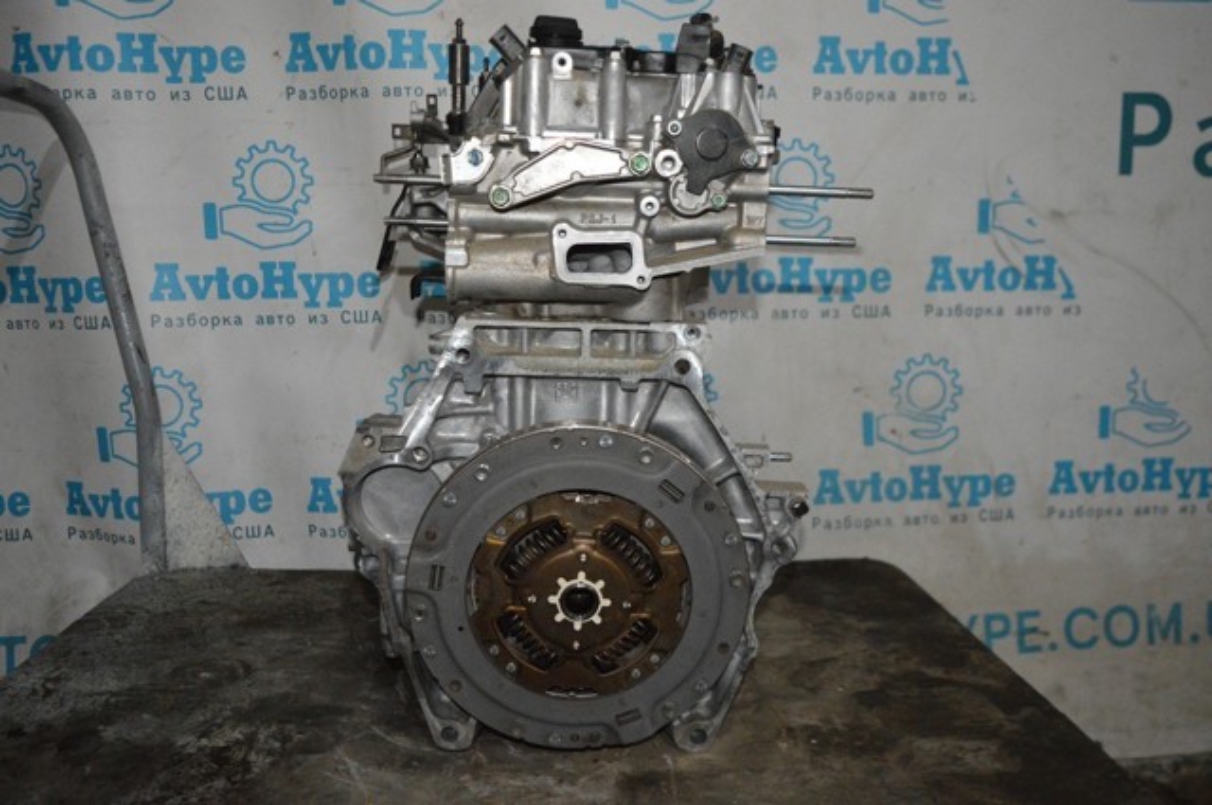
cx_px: 606
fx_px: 1059
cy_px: 402
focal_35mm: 32
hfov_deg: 59.6
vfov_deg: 41.6
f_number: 3.8
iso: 3200
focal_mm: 21
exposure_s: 1/60
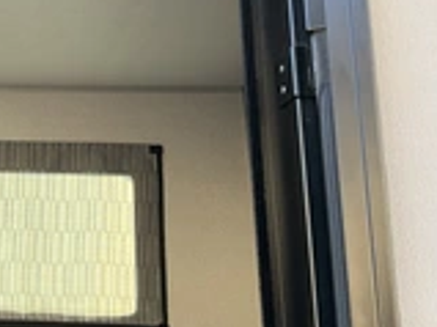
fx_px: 921
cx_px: -91
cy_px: 154
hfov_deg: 24.2
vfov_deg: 20.1
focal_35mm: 73
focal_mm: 3
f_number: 1.8
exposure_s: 1/122
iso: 40
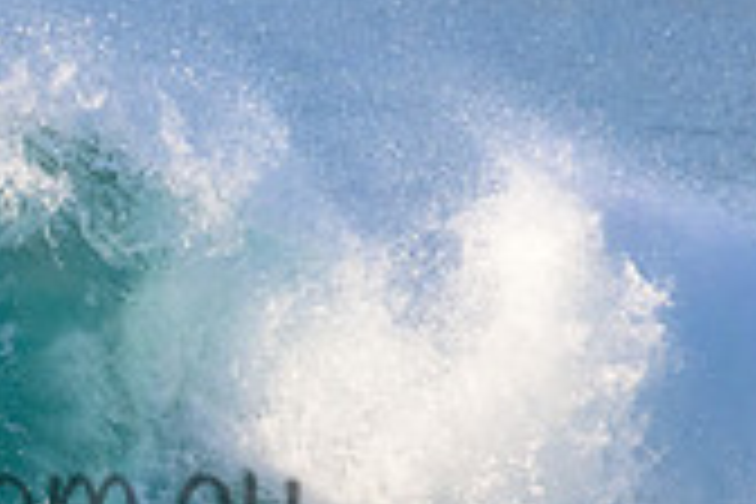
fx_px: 58039
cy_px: 457
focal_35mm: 2764
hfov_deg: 0.7
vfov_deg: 0.5
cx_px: -176
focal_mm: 800
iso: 2500
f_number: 11
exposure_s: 1/2000
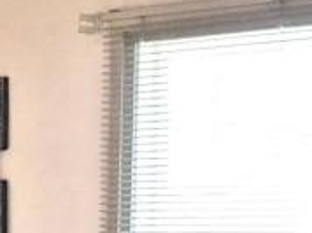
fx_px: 1503
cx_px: -252
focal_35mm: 167
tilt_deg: -6.4
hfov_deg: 11.0
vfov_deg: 8.6
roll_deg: +0.2
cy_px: 384
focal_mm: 4.15
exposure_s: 1/15
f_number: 2.2
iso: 50
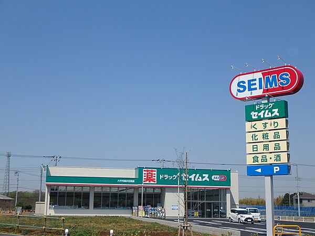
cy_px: 118
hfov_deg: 42.1
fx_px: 409
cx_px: 158
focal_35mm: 45
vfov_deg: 32.2
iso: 125
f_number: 5.2
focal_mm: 8.1
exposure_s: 1/1000
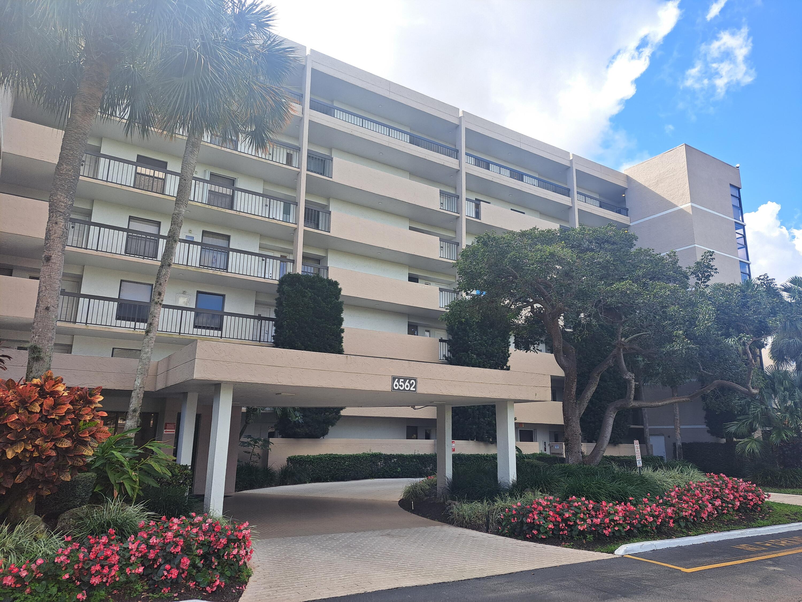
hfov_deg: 71.6
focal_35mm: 24
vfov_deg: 56.8
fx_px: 556
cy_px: 301
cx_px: 401
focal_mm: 5.23
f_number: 1.8
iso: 50
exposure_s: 1/701
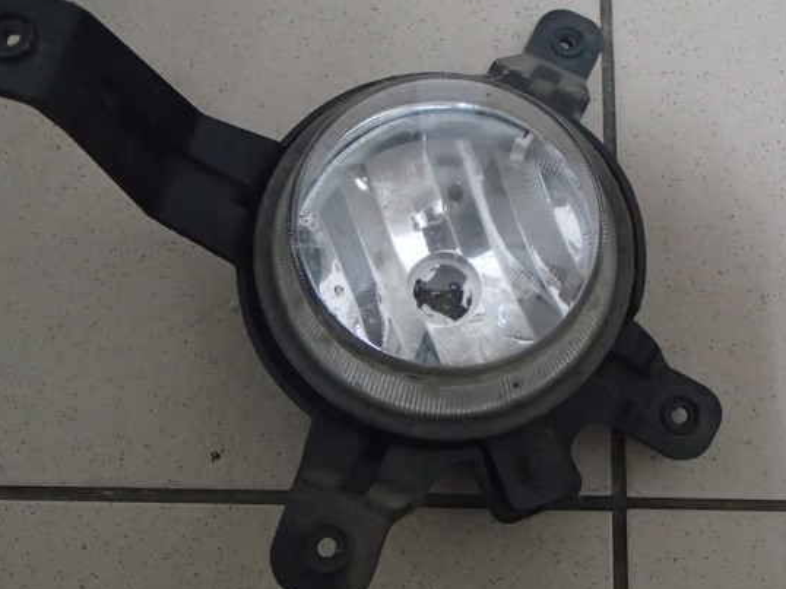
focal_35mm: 44
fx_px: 999
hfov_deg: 42.9
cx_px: 416
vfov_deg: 32.8
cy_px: 315
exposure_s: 1/25
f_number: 4.7
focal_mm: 6.64
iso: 1600
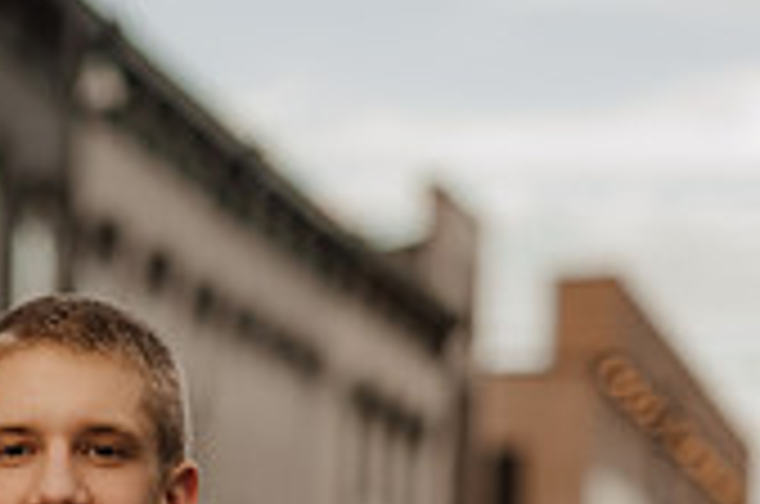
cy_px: 835
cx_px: 13
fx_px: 3624
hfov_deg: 11.9
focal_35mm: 172
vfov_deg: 7.8
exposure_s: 1/320
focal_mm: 50
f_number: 1.4
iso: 100
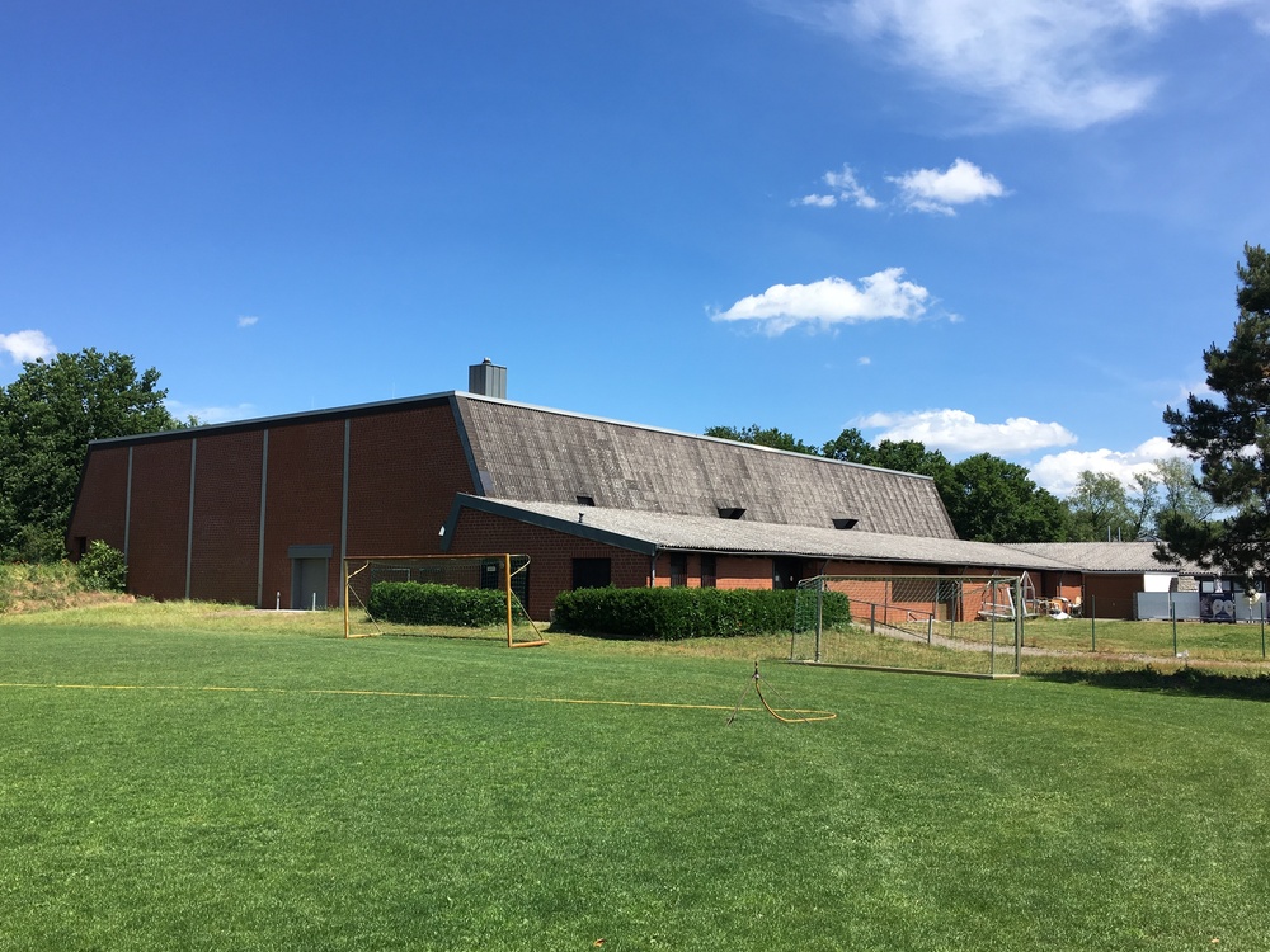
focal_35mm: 29
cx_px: 635
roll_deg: -1.6
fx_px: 1064
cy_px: 476
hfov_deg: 61.7
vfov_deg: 48.2
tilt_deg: +3.9
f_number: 2.2
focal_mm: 4.15
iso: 25
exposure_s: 1/1221
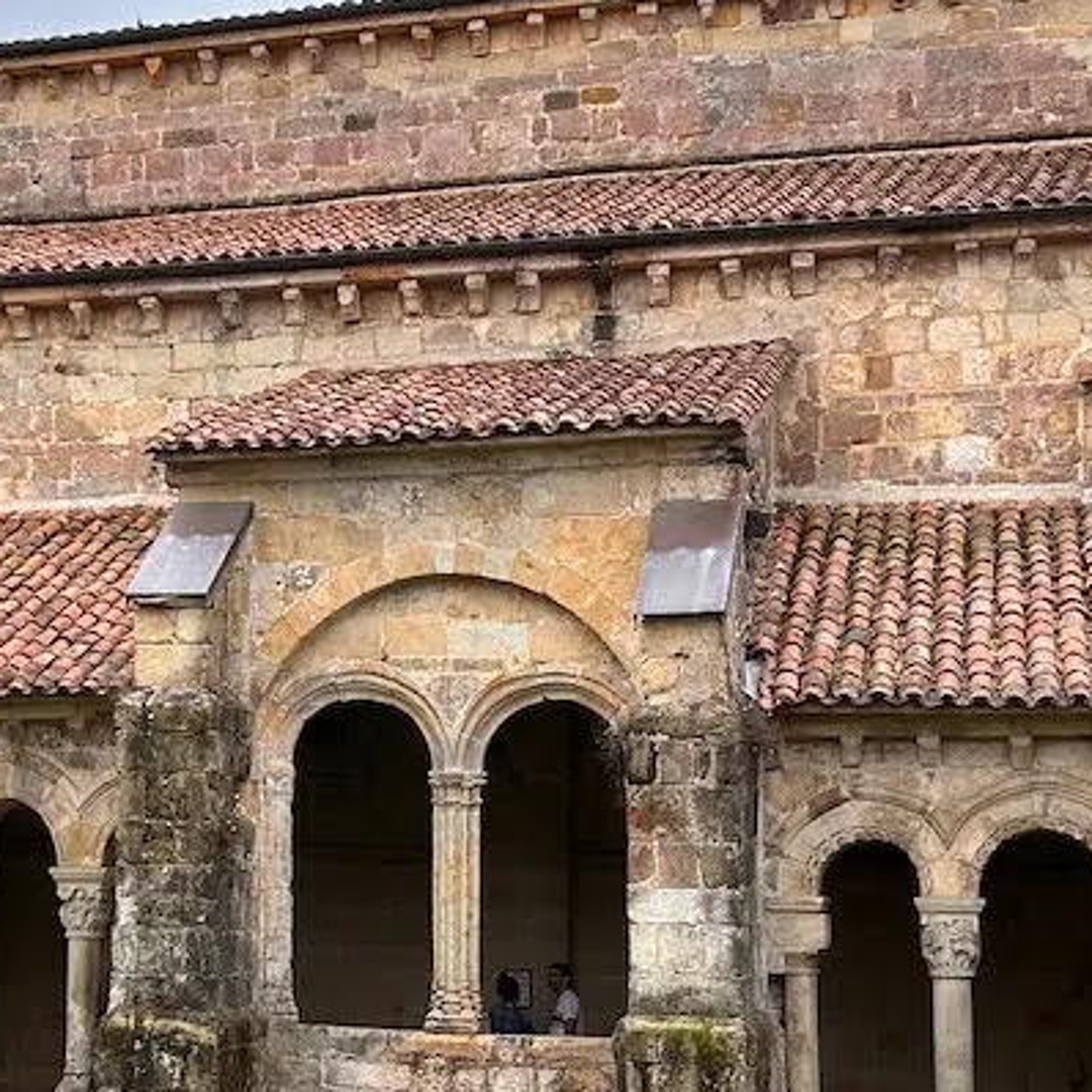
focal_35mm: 74
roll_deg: -0.8
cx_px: 228
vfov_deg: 23.4
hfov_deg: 23.0
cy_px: 568
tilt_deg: +7.6
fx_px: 2641
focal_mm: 5.7
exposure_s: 1/1724
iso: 50
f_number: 1.5
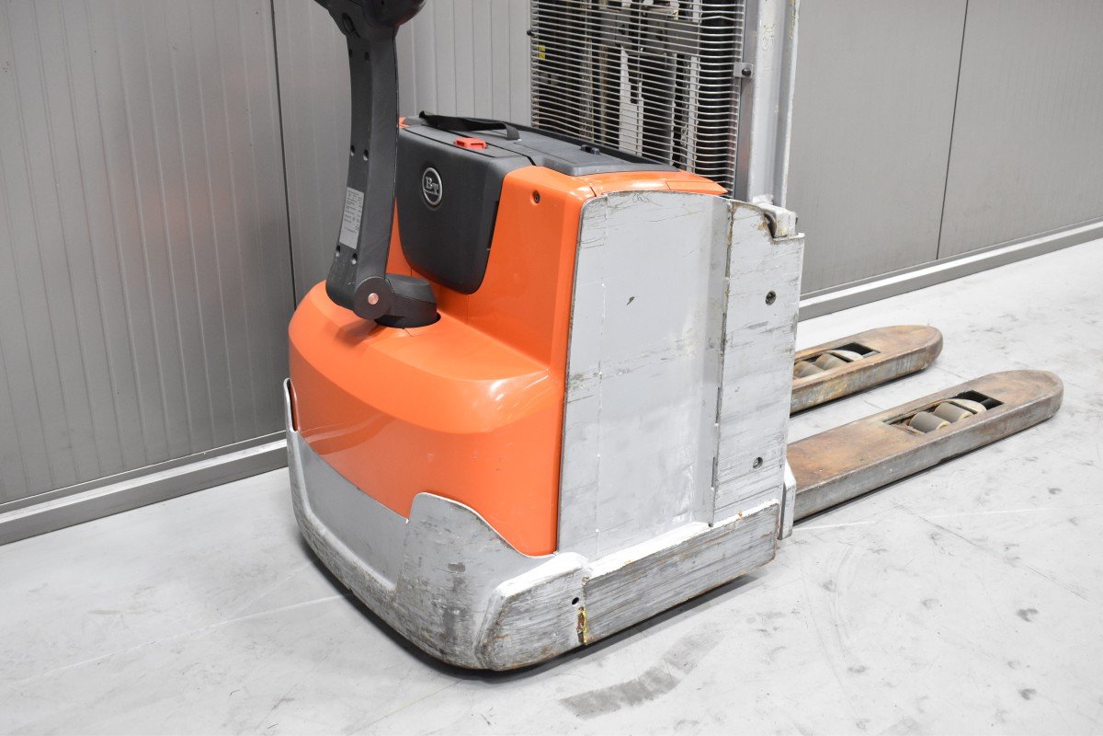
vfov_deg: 34.2
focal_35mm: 39
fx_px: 1195
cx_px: 552
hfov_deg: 49.6
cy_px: 368
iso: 1600
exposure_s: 1/25
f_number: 5
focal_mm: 26
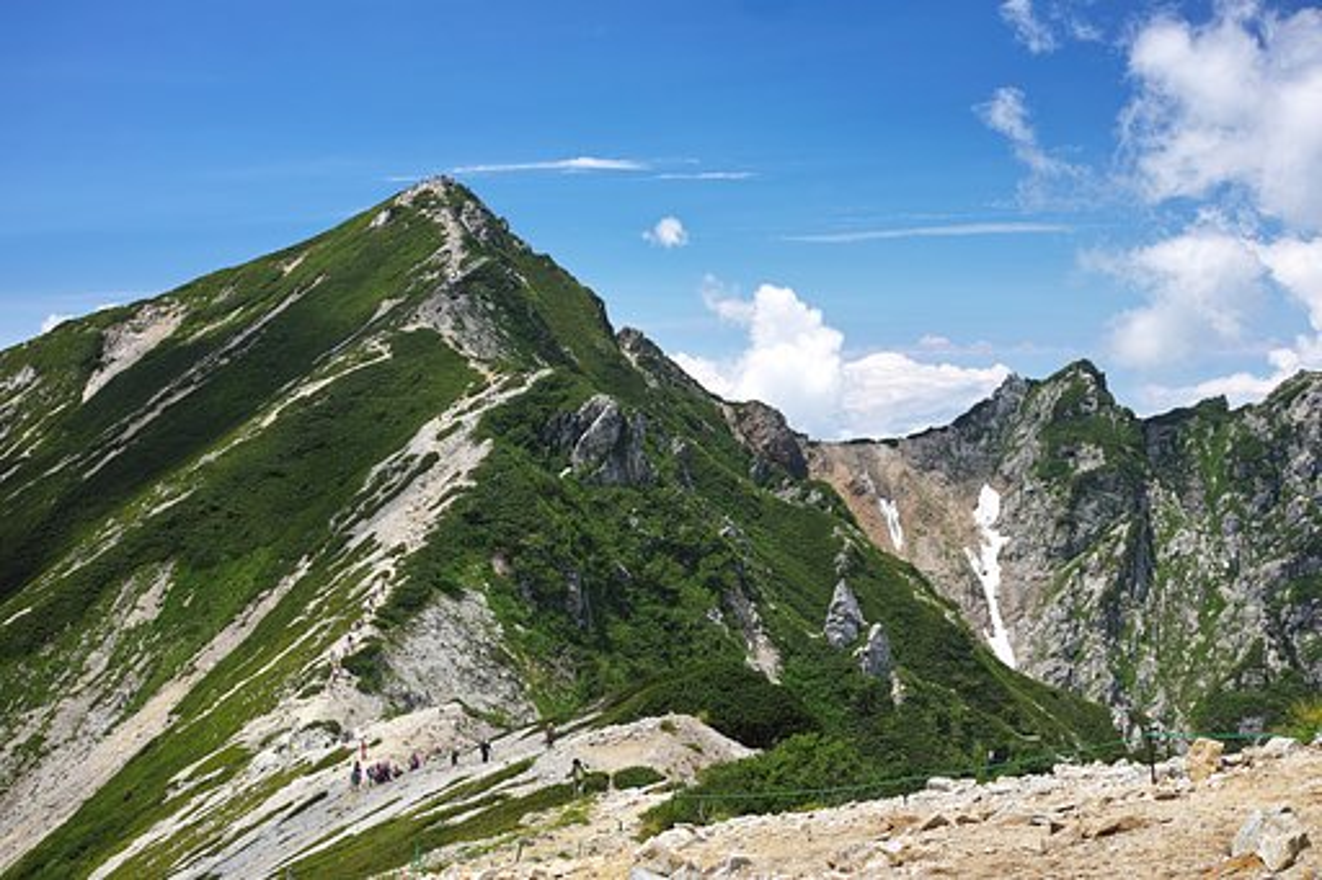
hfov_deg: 43.6
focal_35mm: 45
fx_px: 1652
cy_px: 440
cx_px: 661
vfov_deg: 29.8
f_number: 5.6
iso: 100
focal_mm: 30
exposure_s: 1/160
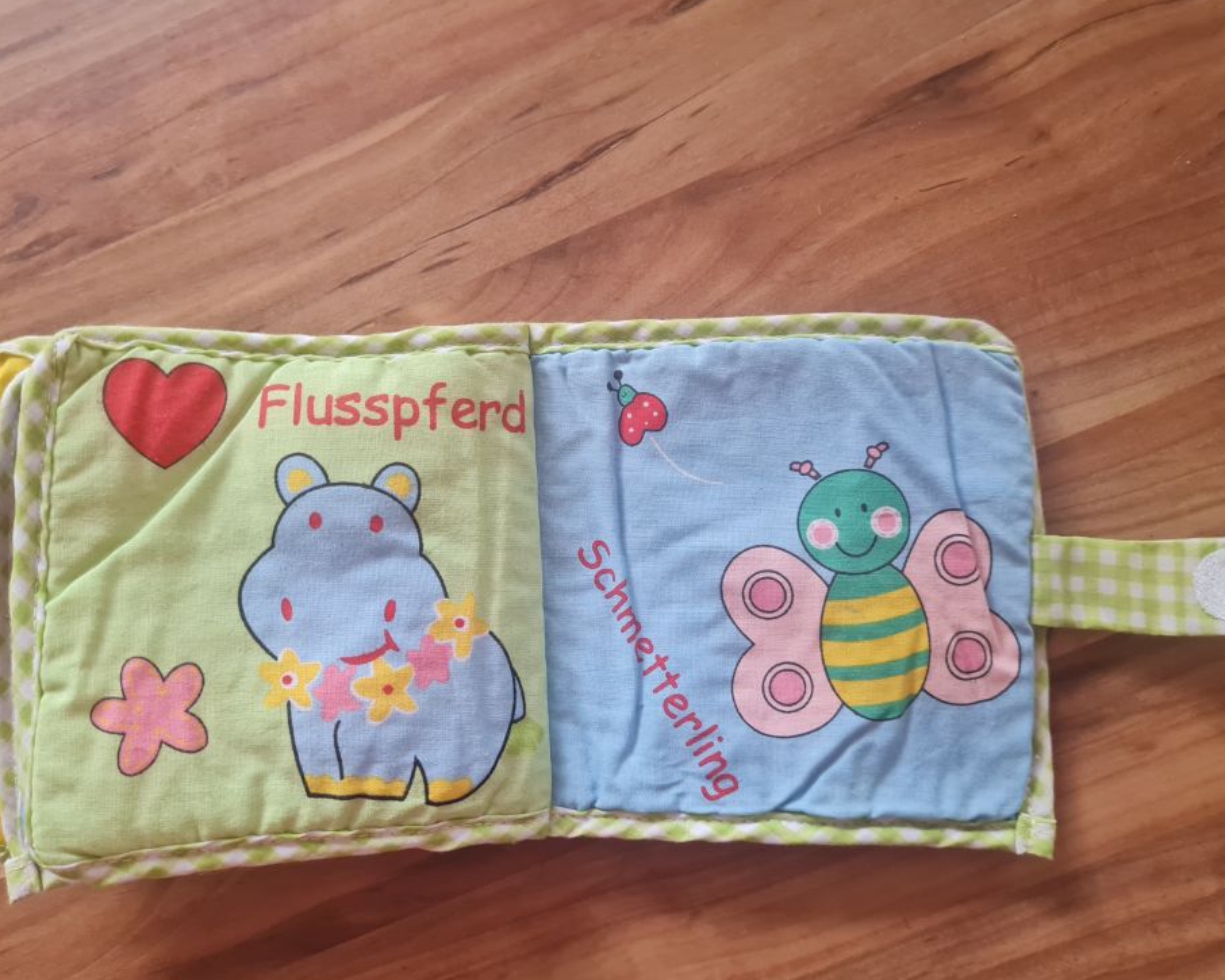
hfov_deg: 62.2
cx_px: 576
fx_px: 1015
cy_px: 493
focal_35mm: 28
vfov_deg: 51.5
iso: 400
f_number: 1.8
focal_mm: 5.4
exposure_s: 1/50
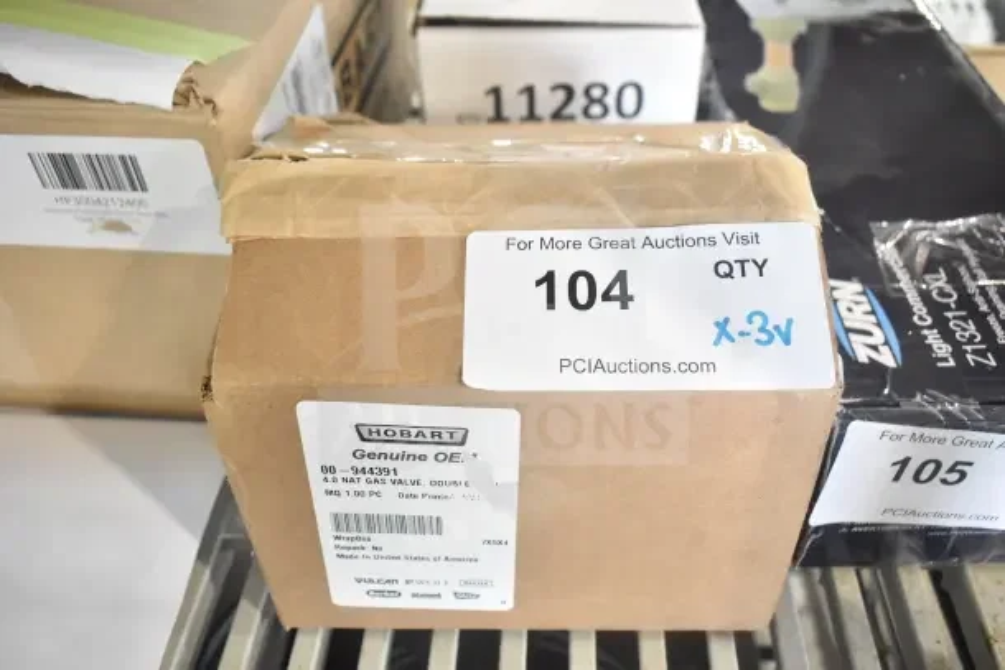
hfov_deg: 57.2
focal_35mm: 33
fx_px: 921
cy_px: 335
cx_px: 502
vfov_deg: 40.0
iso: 1600
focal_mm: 22
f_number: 4.5
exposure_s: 1/80
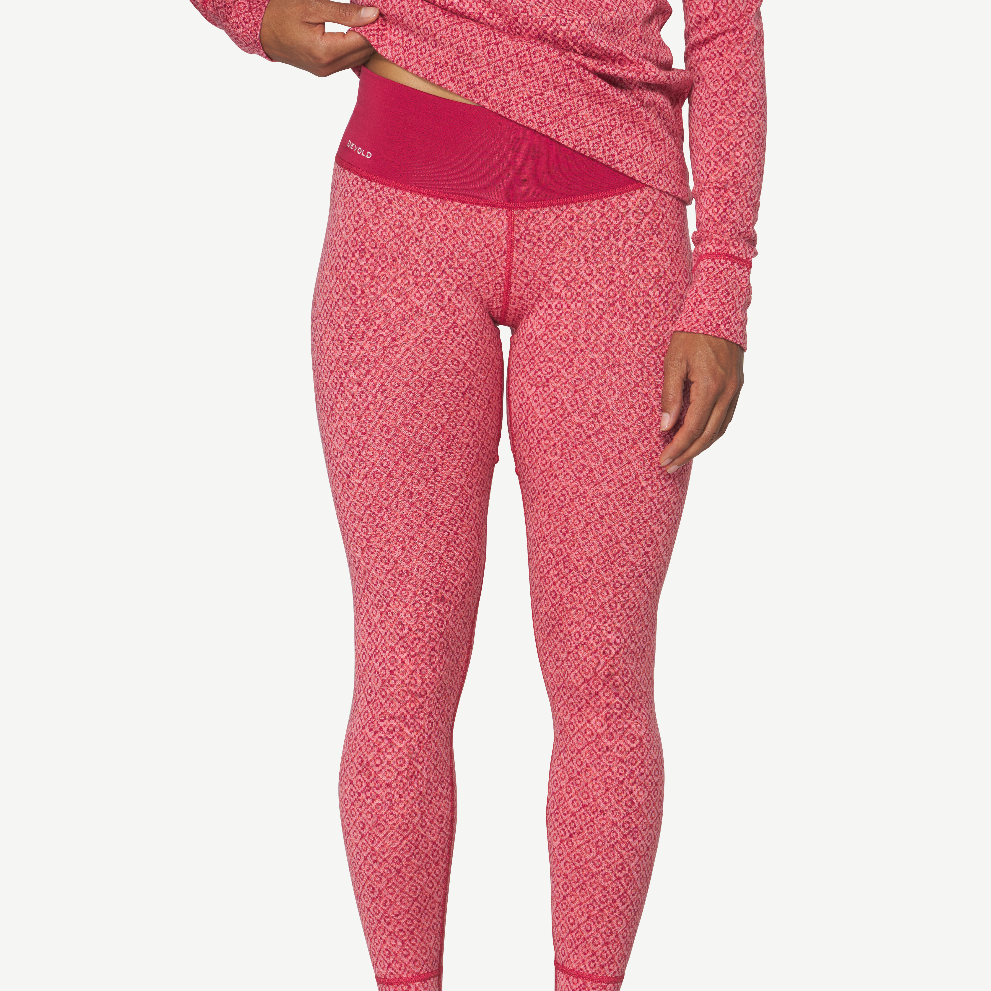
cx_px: 496
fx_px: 5085
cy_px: 546
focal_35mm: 157
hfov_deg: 11.1
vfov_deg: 11.1
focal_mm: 123
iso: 160
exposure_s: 1/160
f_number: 7.1
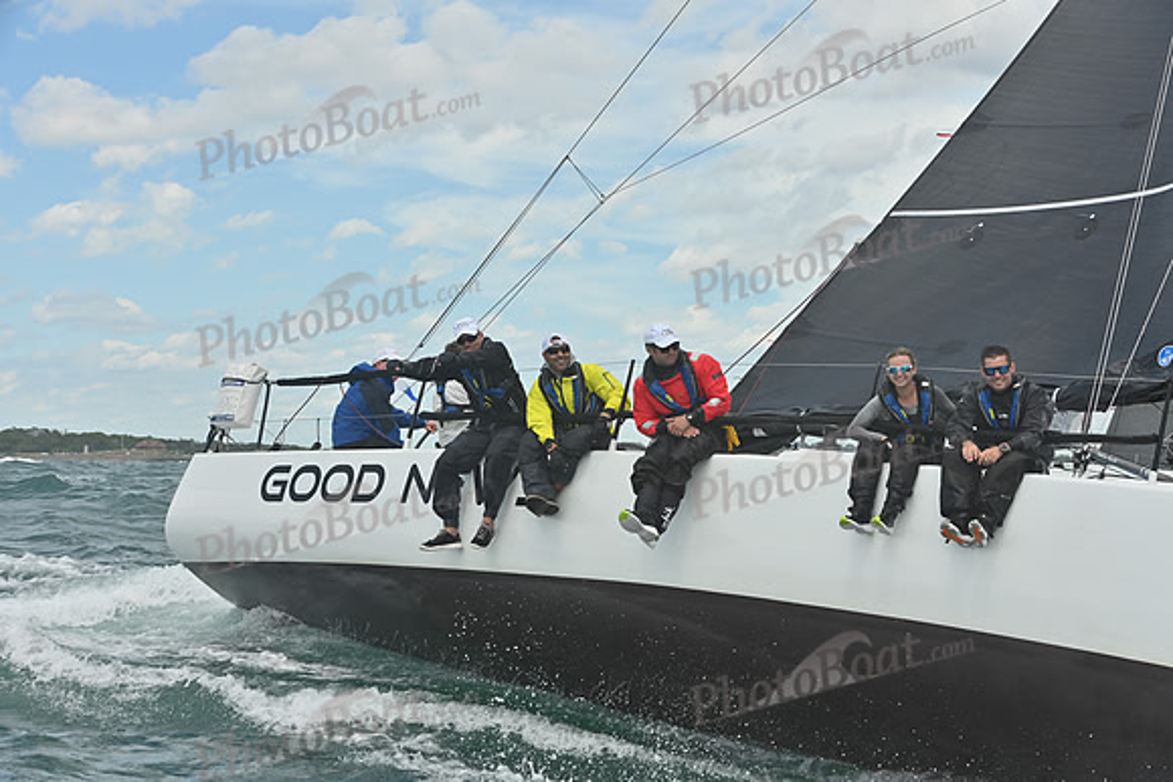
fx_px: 2281
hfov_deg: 28.8
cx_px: 586
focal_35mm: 70
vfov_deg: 19.5
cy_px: 391
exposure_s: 1/1250
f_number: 9
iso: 320
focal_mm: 70
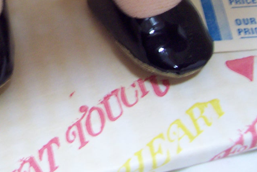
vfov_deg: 18.4
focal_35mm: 72
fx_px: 514
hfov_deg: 27.2
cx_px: 33
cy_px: -4
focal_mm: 5.6
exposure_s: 1/20
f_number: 2.8
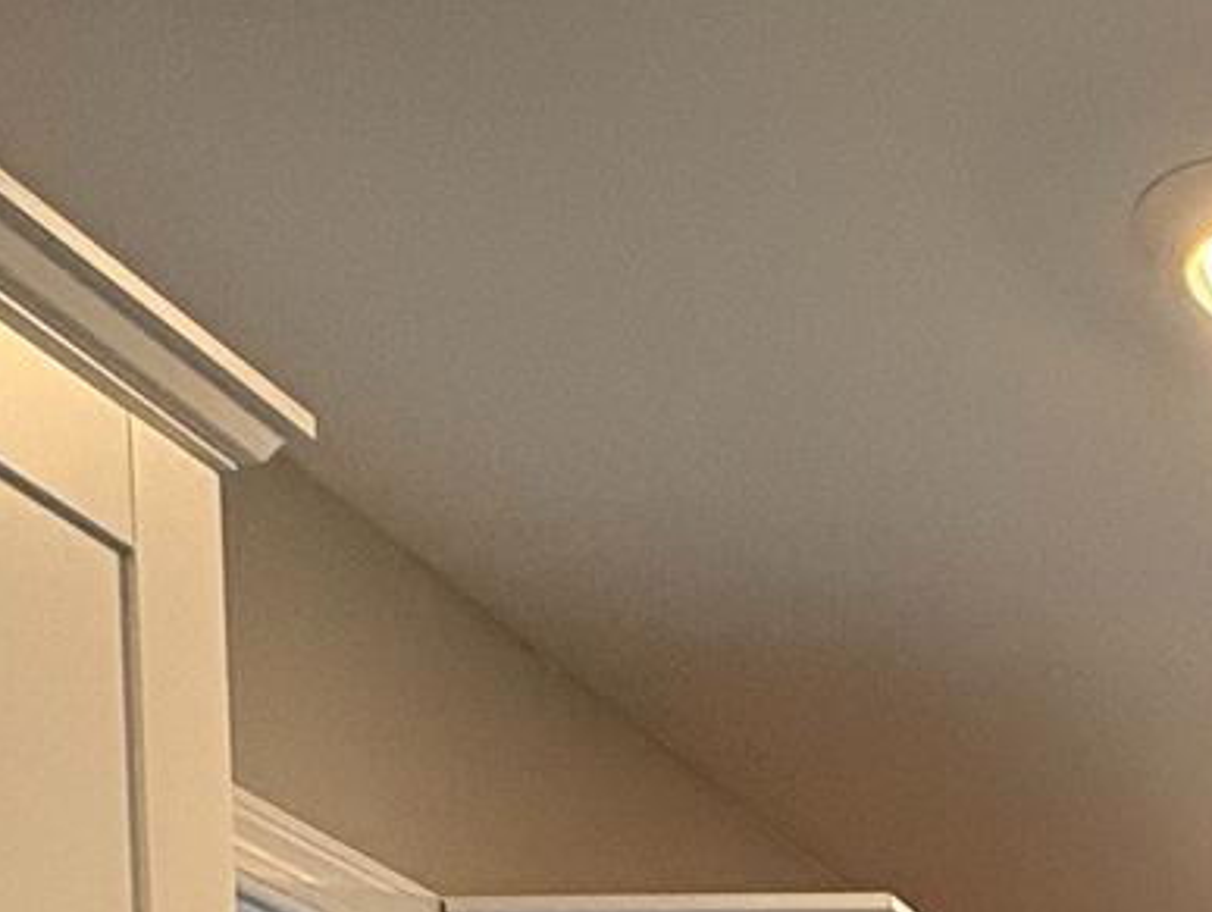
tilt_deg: -3.5
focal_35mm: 74
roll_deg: +0.2
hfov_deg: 21.7
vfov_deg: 15.5
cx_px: 1848
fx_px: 2593
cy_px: 1874
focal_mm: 2.22
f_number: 2.2
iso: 160
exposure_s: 1/120
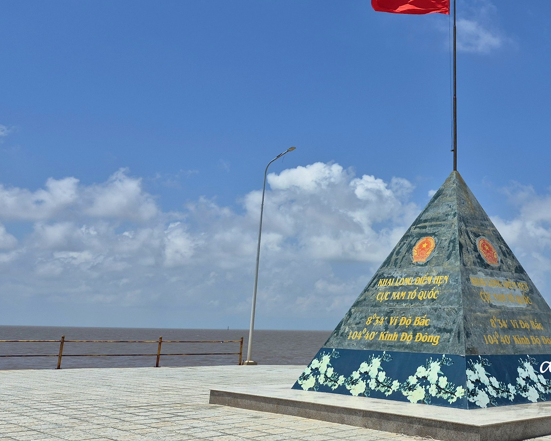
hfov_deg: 44.9
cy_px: 143
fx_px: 636
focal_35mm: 39
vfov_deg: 37.8
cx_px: 427
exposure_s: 1/10000
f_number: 1.8
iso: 50
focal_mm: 5.4
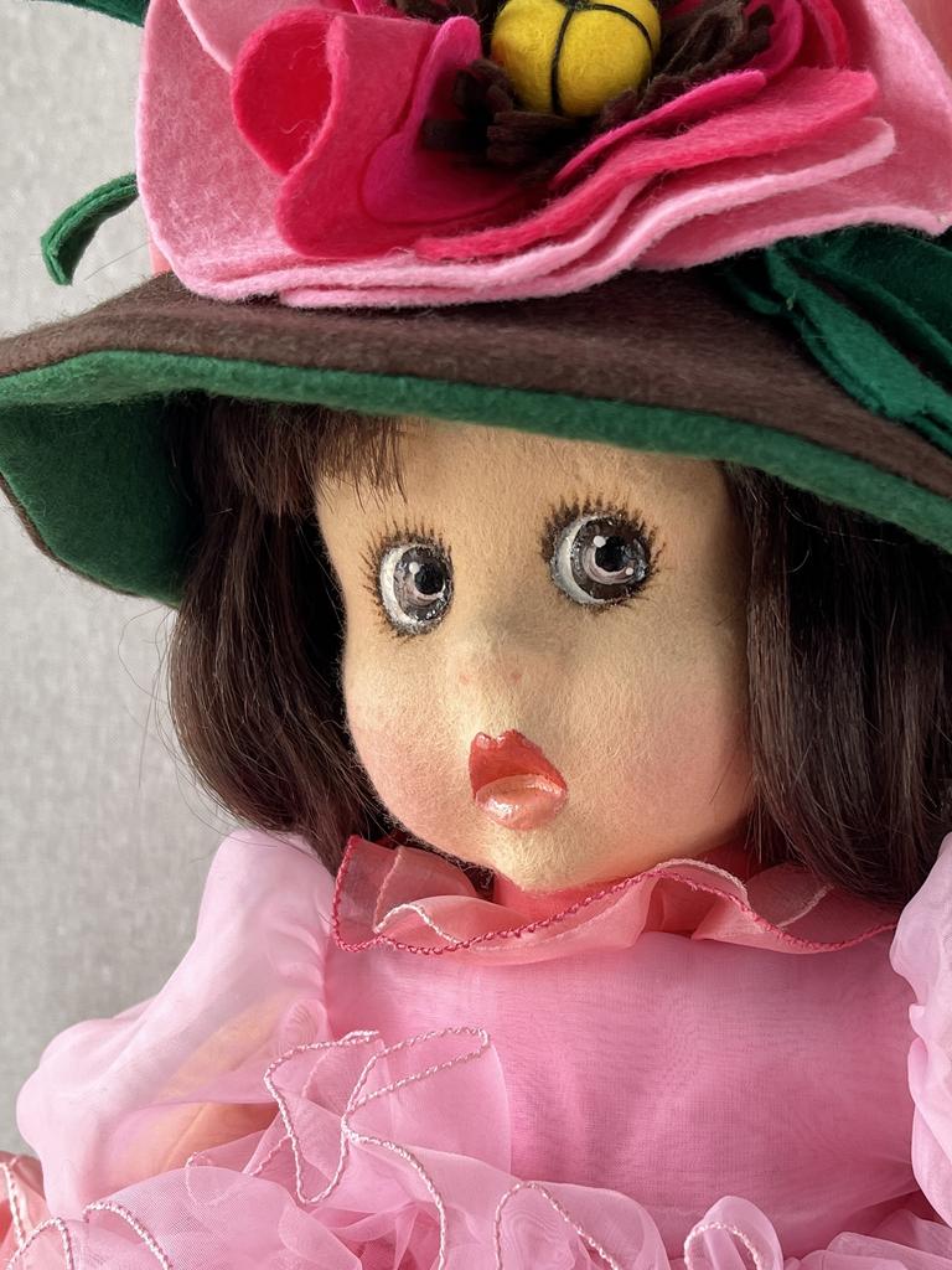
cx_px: 476
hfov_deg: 54.9
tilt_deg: -2.8
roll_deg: -0.7
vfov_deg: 69.4
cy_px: 635
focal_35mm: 25
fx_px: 917
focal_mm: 5.1
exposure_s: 1/121
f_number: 1.6
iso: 64
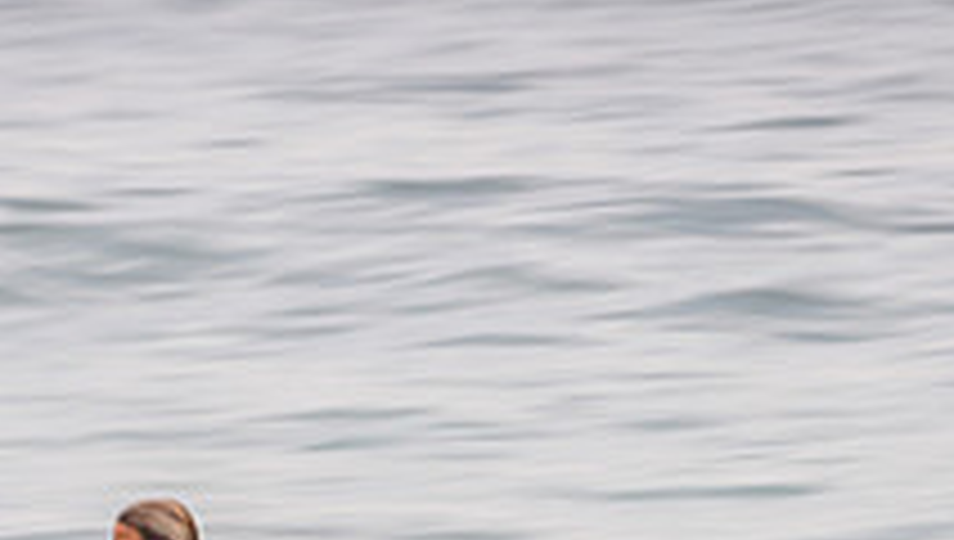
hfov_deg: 1.5
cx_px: 184
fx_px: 36228
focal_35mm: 1430
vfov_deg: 0.9
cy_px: 745
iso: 64
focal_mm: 500
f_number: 11
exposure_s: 1/20
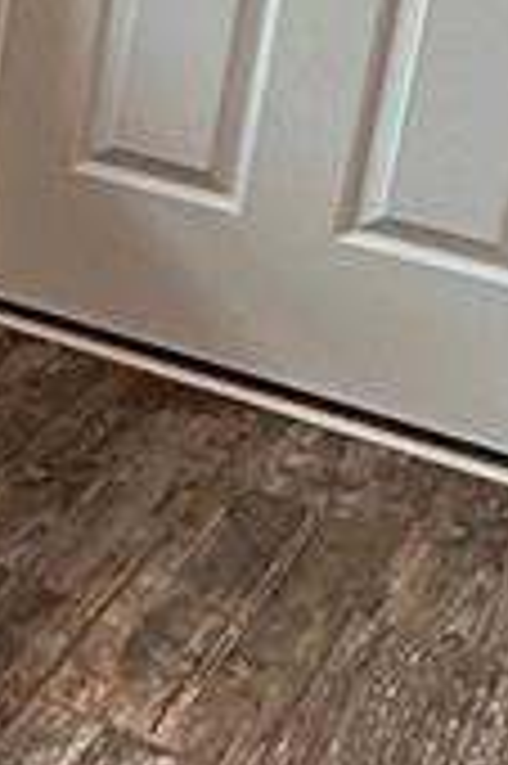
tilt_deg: -13.9
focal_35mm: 103
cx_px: -1101
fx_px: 2184
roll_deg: -2.1
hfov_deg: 9.6
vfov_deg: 18.9
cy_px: -126
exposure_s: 1/123
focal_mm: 2.22
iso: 64
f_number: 2.2
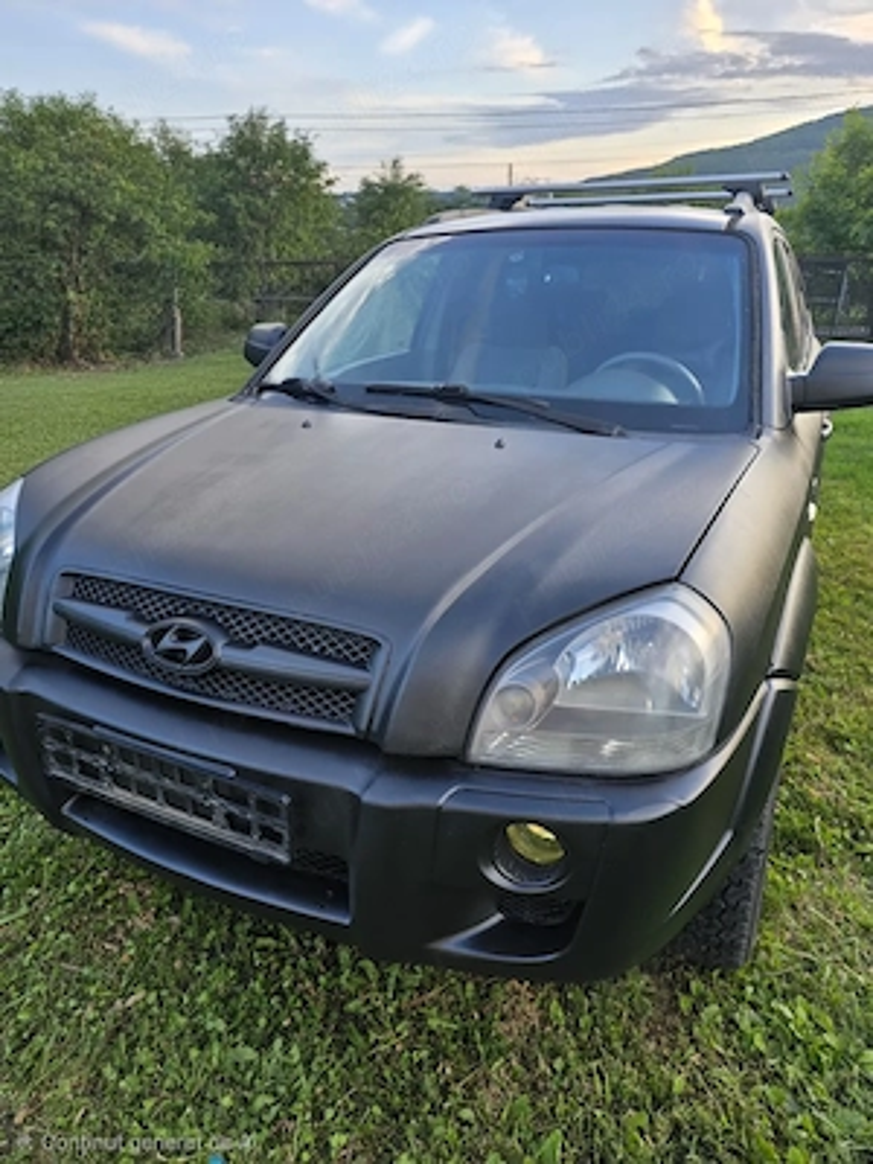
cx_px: 436
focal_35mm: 23
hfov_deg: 58.9
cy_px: 582
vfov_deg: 73.9
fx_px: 773
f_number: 1.7
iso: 40
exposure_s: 1/101
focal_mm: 6.3
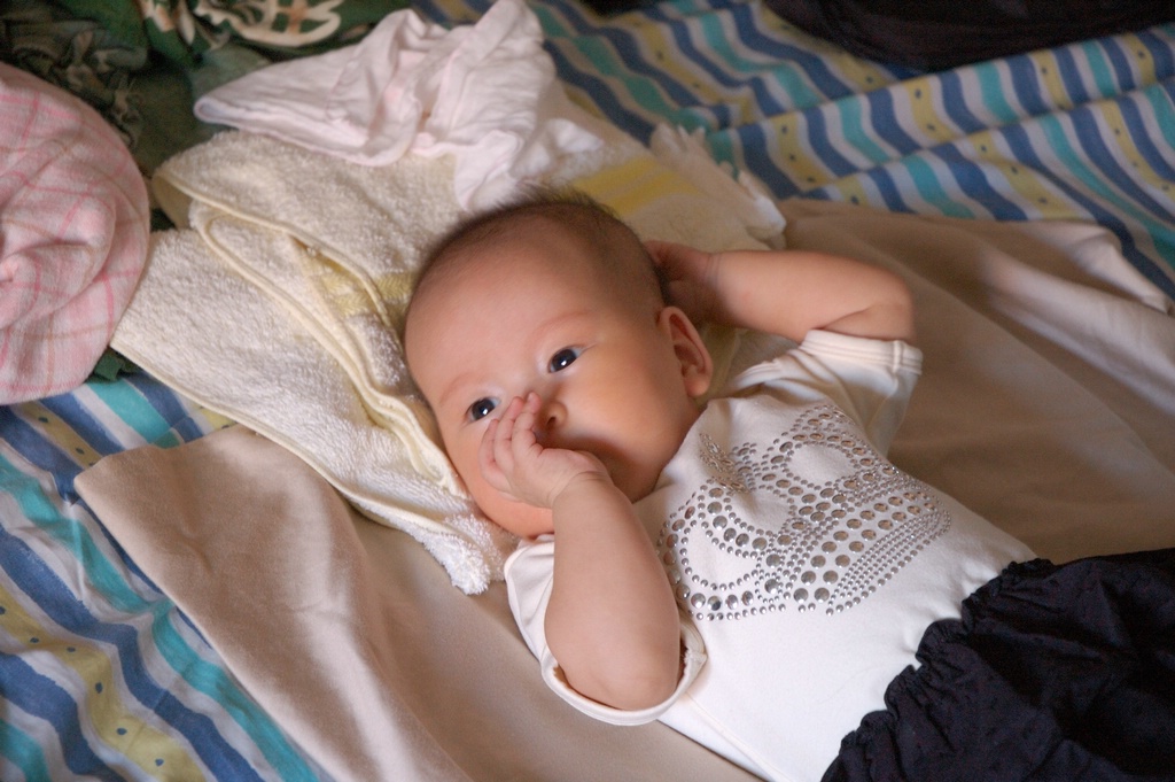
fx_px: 3424
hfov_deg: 19.5
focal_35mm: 105
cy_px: 391
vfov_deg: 13.0
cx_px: 588
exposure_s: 1/20
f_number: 4.5
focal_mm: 70
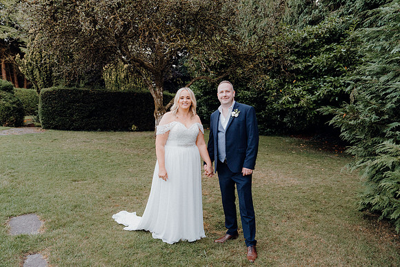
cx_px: 200
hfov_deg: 69.4
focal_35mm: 26
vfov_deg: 49.6
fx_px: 289
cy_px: 134
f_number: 3.5
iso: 3200
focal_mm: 26
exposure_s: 1/160
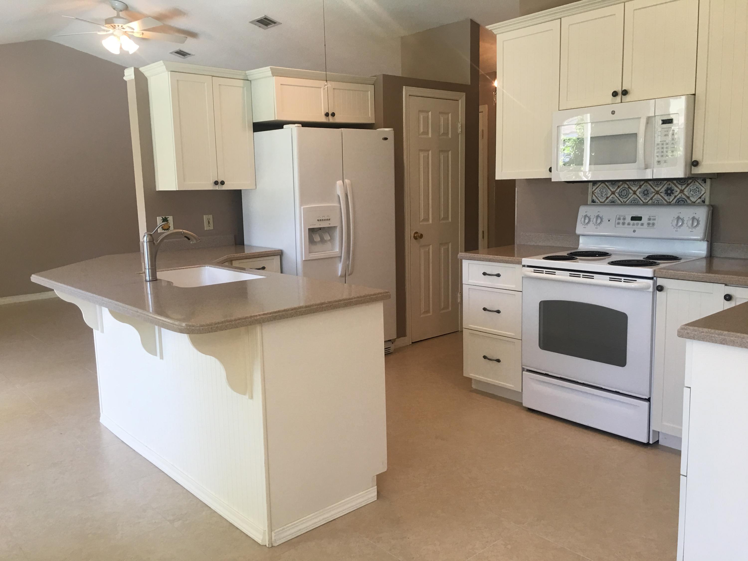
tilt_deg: -7.9
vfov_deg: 48.2
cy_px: 280
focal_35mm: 29
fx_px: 627
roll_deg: +1.8
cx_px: 374
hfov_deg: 61.7
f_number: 2.2
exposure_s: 1/30
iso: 32
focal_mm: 4.15
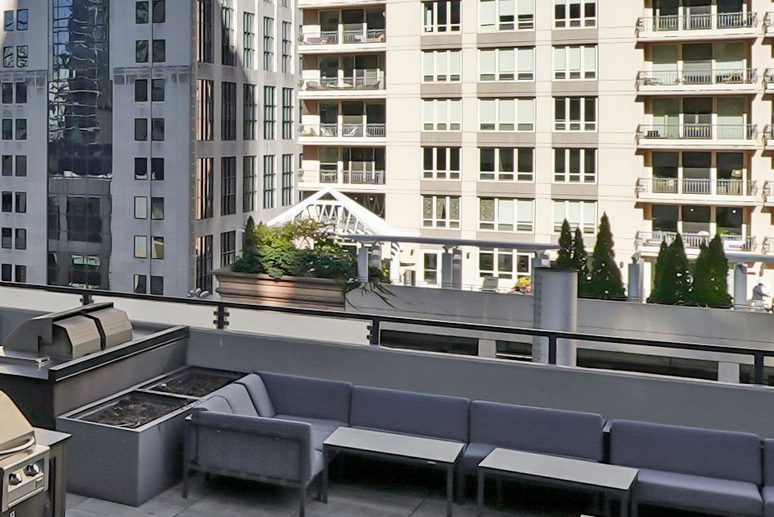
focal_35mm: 54
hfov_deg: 20.6
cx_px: -706
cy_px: 127
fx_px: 1161
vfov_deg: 24.8
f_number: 6.3
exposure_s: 1/160
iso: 80
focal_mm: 12
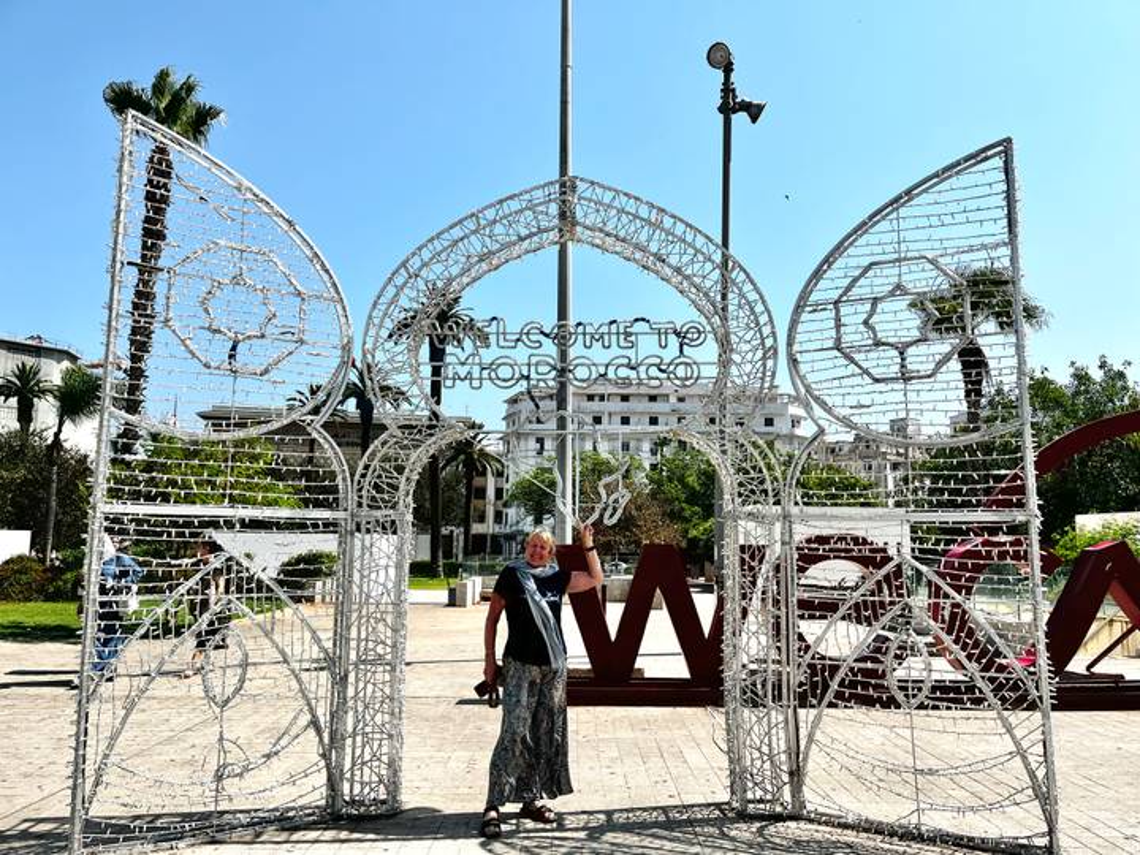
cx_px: 570
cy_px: 428
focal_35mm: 26
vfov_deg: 53.1
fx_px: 856
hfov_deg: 67.3
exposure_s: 1/4016
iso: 50
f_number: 1.6
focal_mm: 5.1
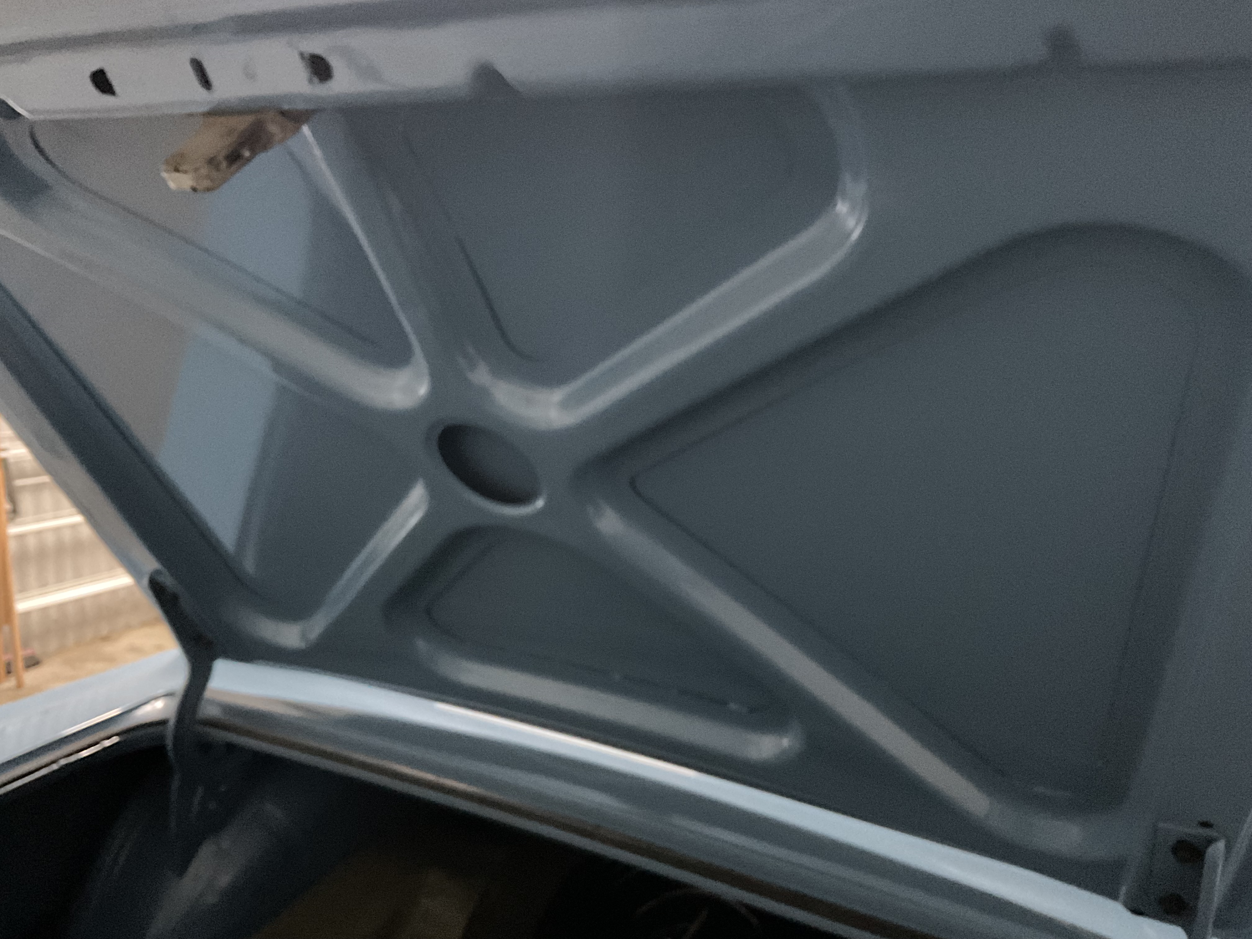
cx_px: 626
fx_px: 1049
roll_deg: -1.3
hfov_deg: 61.7
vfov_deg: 48.2
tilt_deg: -9.1
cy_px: 470
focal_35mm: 29
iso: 500
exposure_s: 1/20
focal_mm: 3
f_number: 1.8
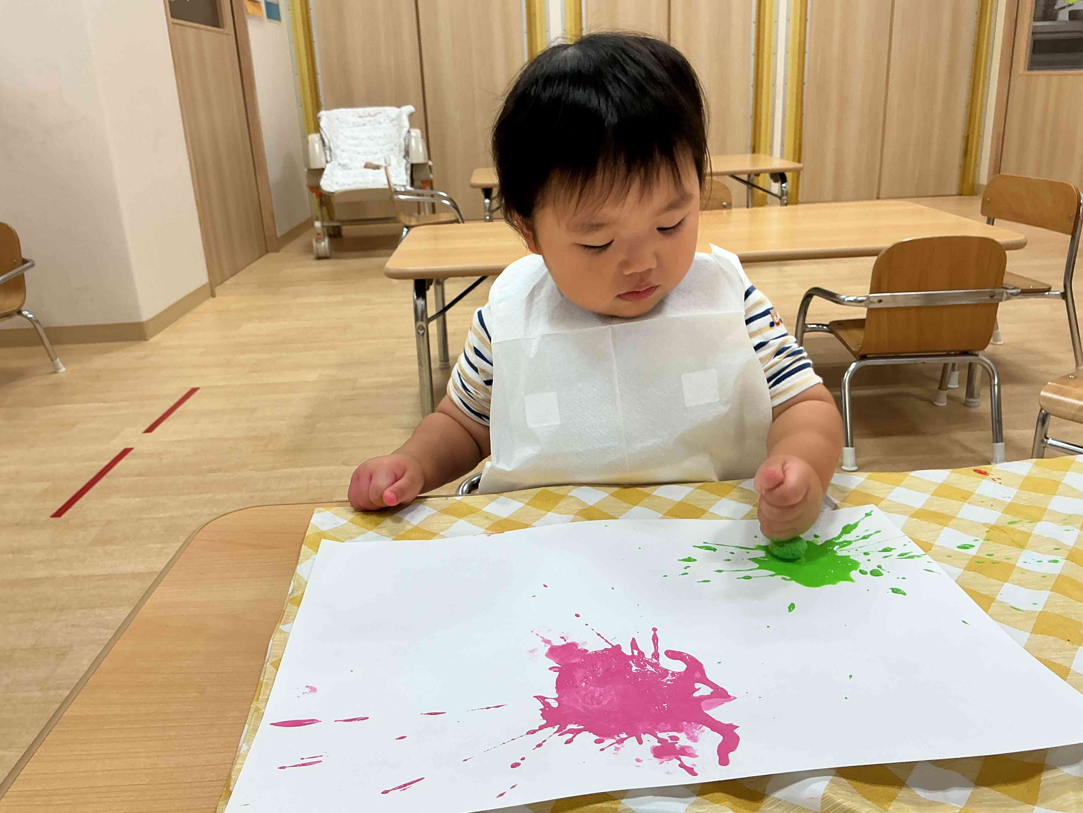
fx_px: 907
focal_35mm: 29
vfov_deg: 48.2
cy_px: 406
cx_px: 542
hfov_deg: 61.7
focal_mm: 3
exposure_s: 1/120
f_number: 1.8
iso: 40
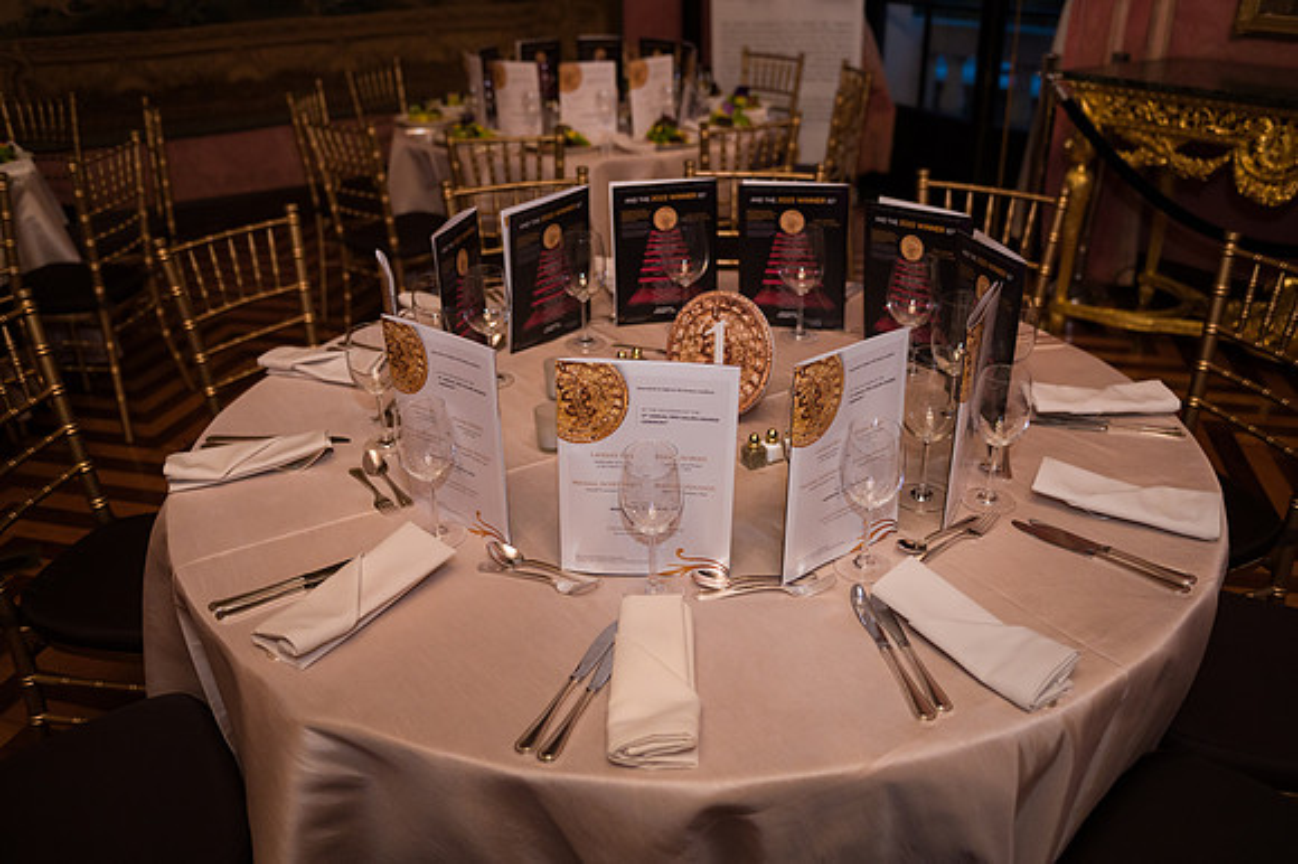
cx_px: 650
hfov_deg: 63.9
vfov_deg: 45.1
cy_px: 427
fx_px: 1040
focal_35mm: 29
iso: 1600
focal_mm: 28
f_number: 3.2
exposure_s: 1/200
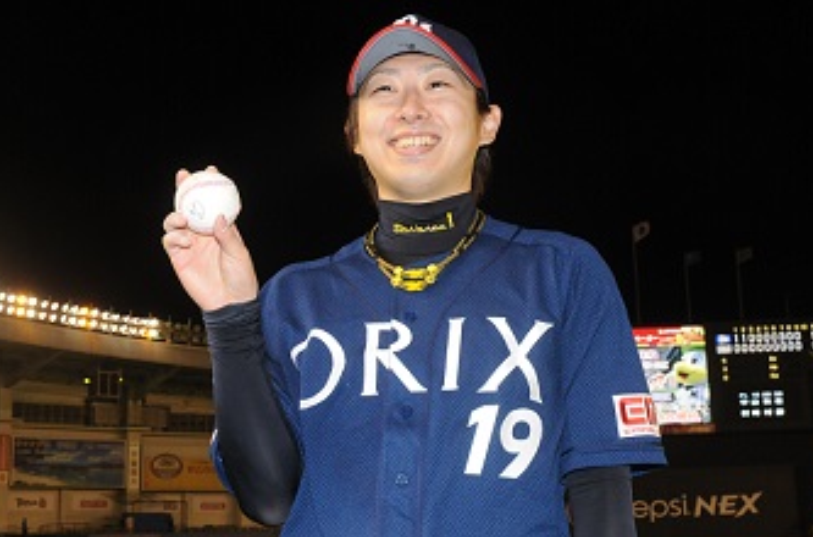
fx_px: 1320
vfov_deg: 23.0
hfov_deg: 34.2
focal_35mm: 59
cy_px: 298
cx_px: 461
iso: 1000
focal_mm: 31
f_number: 6.3
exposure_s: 1/160
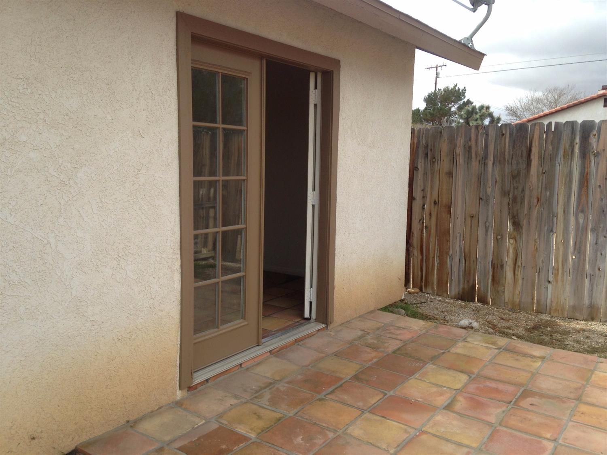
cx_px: 304
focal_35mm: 33
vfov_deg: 42.9
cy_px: 228
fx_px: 578
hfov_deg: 55.4
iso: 50
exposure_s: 1/775
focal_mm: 4.12
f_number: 2.4
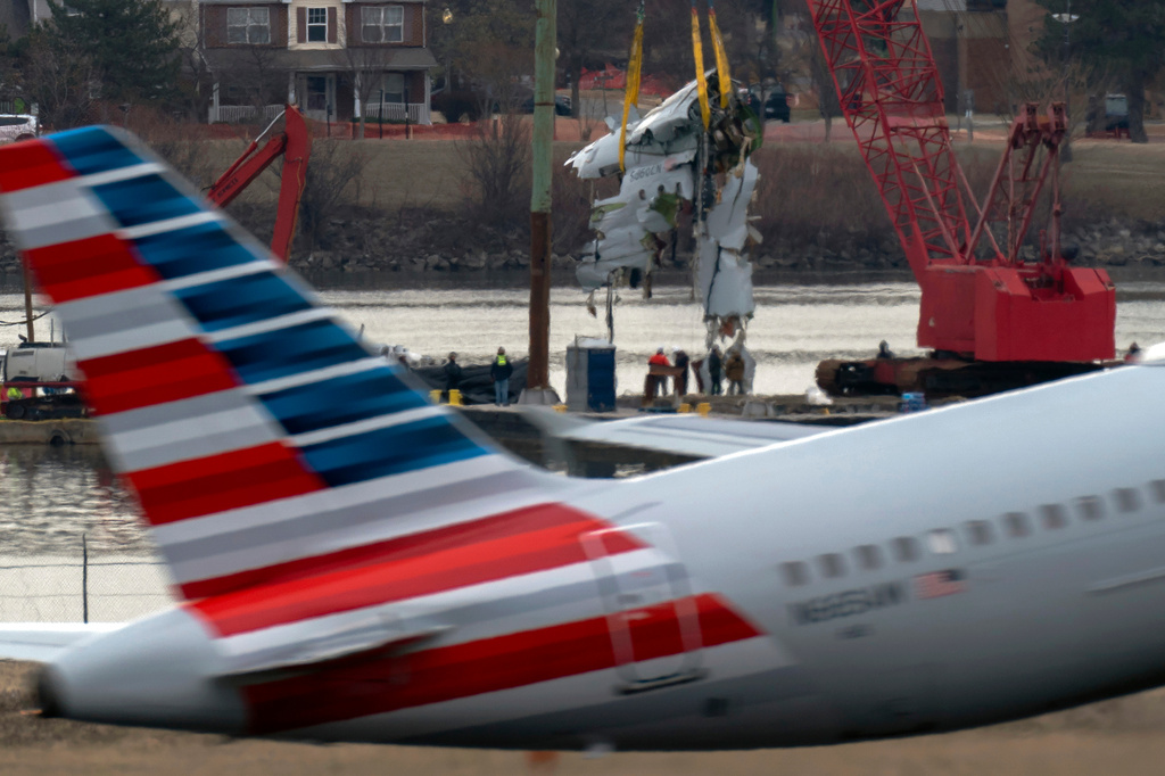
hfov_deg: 2.5
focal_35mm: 840
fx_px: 27173
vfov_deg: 1.6
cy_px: 388
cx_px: 582
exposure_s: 1/250
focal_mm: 840
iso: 160
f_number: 8
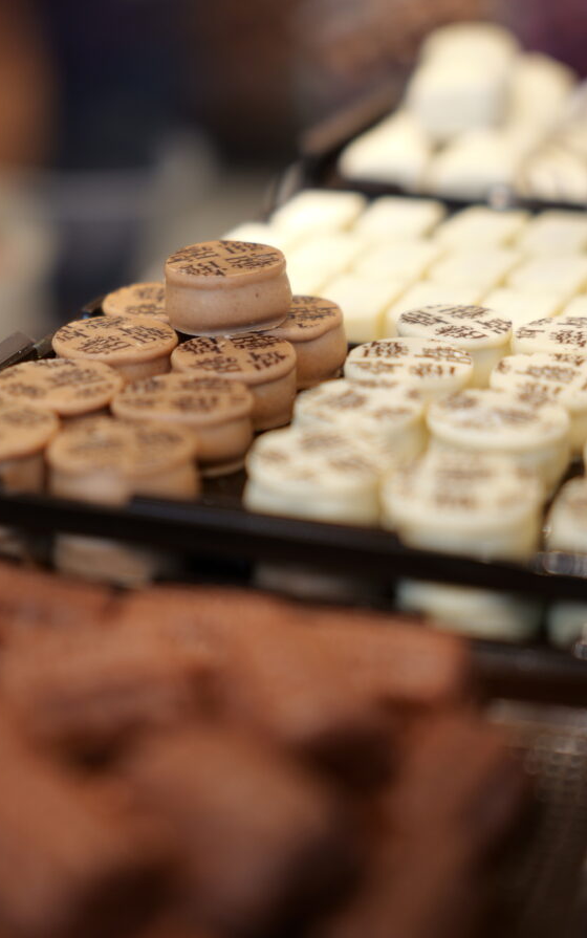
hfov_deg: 16.3
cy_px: 477
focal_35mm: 80
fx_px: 2046
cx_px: 253
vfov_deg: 25.8
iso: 640
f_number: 2.8
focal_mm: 61
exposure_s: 1/80
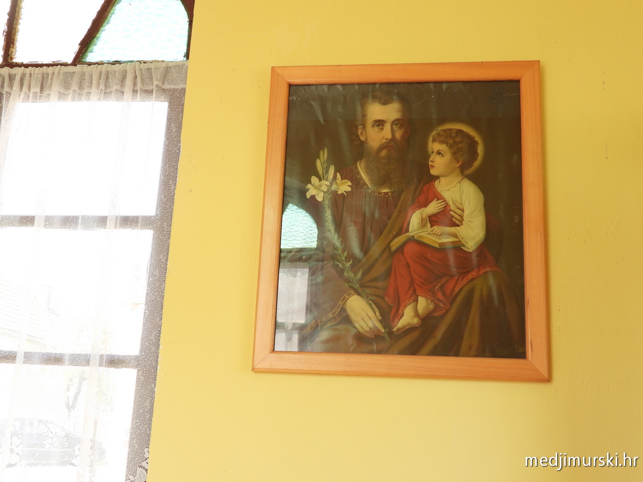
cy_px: 241
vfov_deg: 37.7
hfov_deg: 49.0
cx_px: 322
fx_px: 706
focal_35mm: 38
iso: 100
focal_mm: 6.8
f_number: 3.2
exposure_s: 1/80
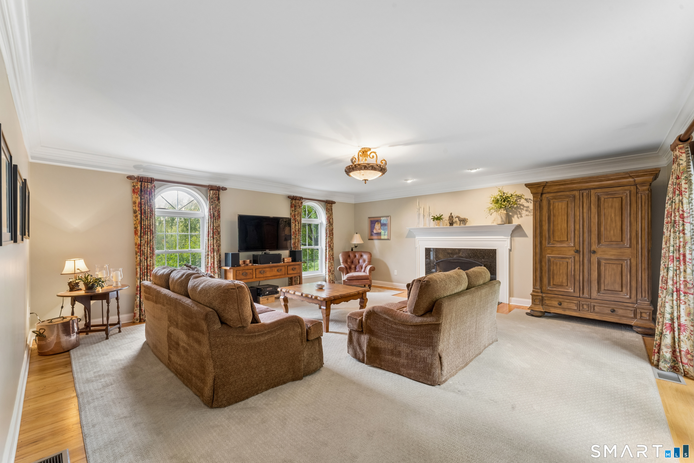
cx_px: 347
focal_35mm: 14
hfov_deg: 104.3
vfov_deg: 81.2
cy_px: 232
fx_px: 270
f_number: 13
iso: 400
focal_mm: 14
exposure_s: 1/2
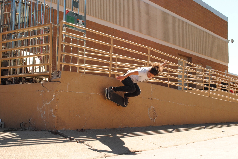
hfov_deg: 38.8
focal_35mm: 51
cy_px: 80
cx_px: 119
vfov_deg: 26.6
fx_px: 338
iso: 400
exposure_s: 1/500
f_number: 7.1
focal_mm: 34
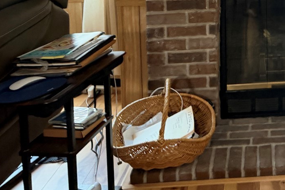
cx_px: 307
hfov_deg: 31.4
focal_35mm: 57
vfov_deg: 21.7
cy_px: -49
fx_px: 451
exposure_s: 1/40
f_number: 1.78
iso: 800
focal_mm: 6.76
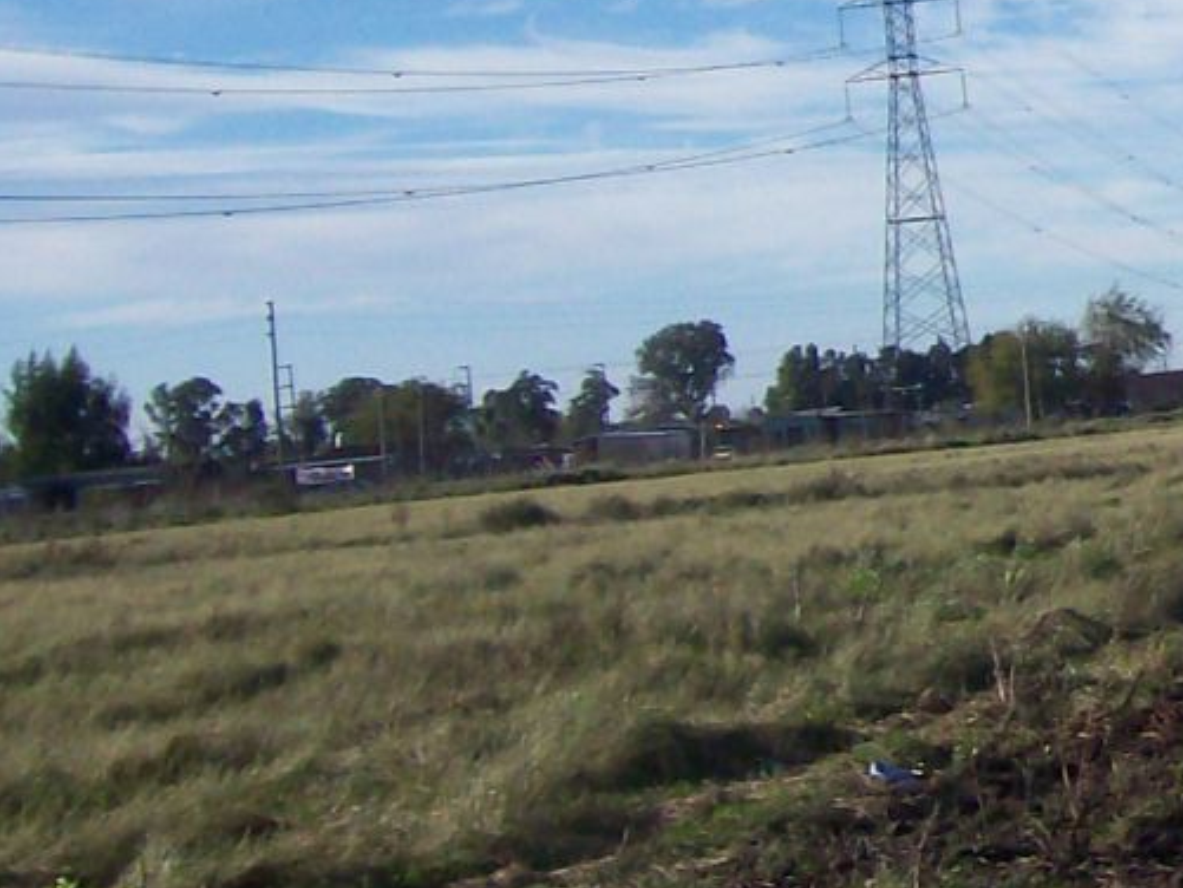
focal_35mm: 115
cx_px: 1809
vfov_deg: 12.7
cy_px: -17
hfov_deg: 15.7
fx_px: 3931
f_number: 4.8
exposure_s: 1/850
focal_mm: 6
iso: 80
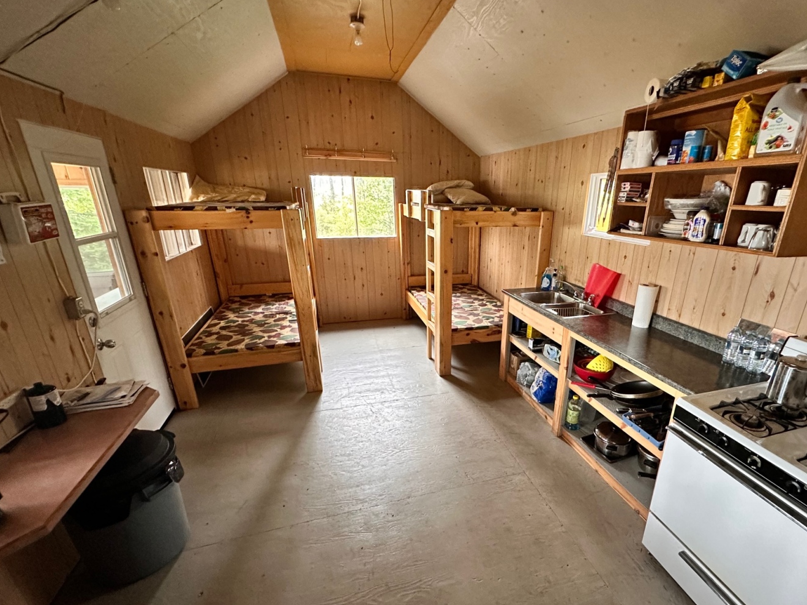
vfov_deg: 74.4
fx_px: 396
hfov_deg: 90.4
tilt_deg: -20.9
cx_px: 465
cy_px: 340
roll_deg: -1.0
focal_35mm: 17
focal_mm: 2.22
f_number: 2.2
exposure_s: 1/60
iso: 800
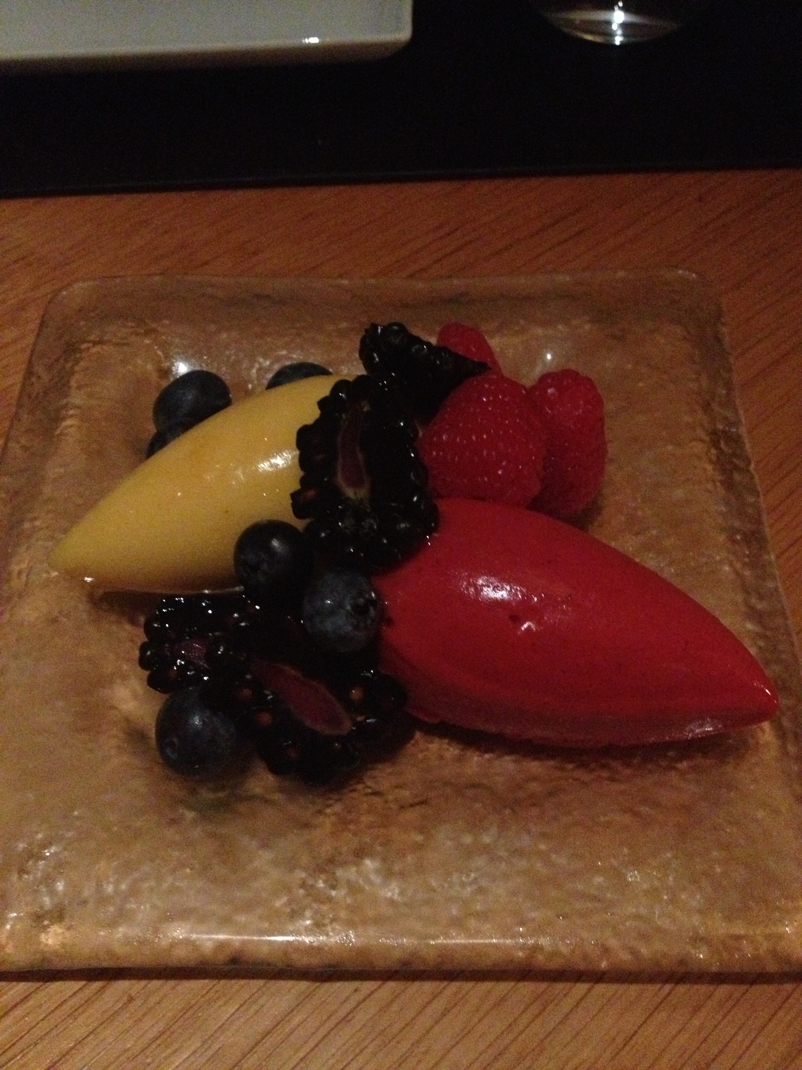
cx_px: 401
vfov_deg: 52.6
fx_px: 1081
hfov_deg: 40.7
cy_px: 535
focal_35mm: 35
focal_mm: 4.28
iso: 800
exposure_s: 1/15
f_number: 2.4
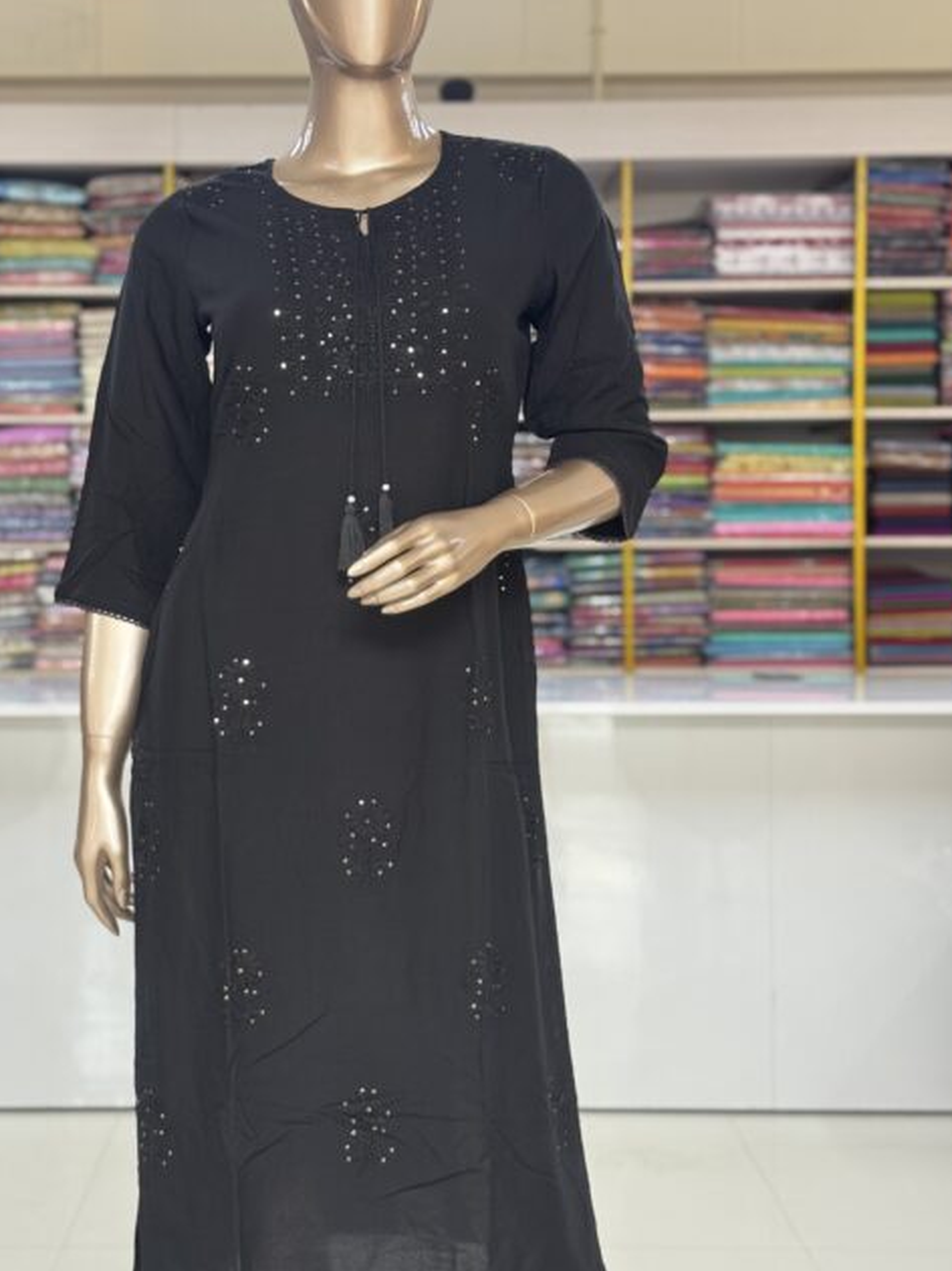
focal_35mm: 61
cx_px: 361
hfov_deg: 24.0
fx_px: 2238
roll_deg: -0.4
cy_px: 565
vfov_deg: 31.7
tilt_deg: -1.1
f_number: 1.78
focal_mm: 6.76
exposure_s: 1/50
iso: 200
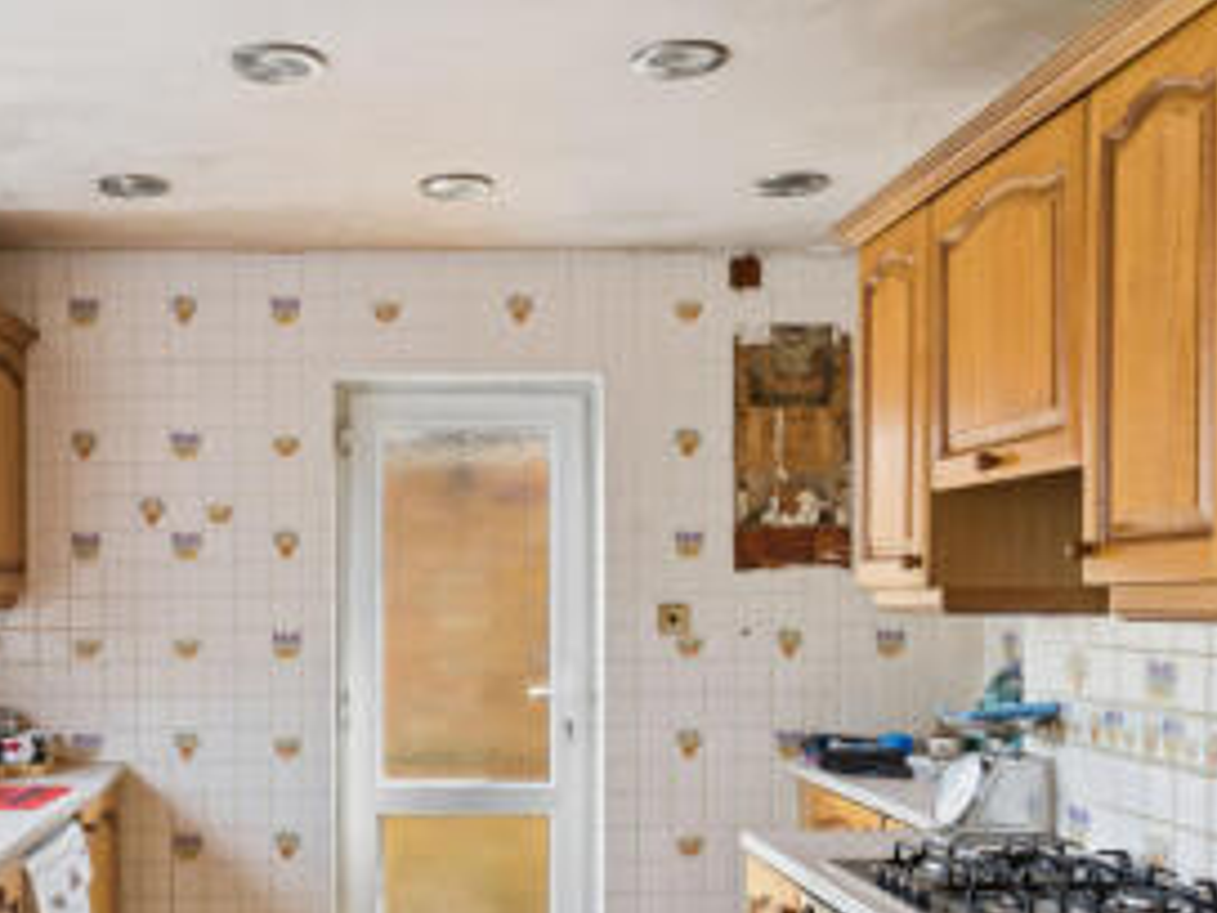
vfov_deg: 34.1
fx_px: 1477
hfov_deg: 43.9
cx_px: 367
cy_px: 597
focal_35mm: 42
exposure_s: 1/100
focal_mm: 25
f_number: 6.3
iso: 800
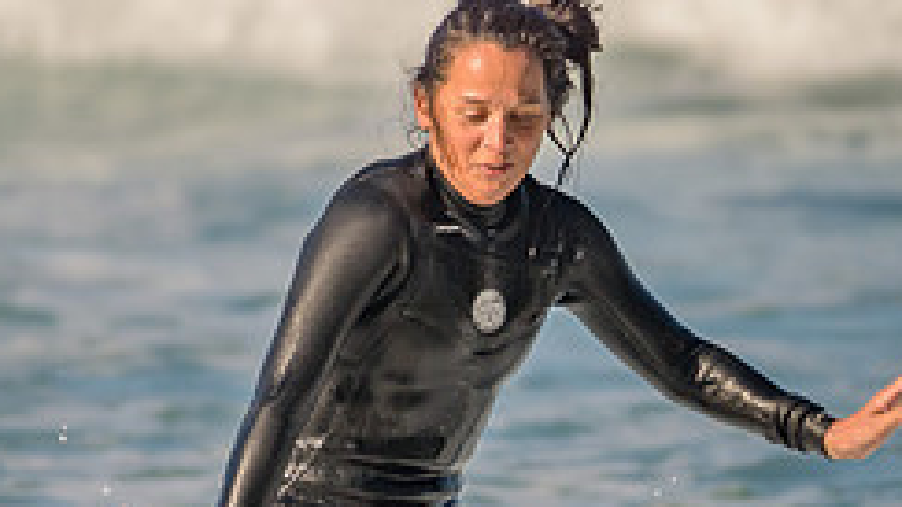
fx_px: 46045
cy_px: 409
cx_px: 569
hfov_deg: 1.1
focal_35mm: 1926
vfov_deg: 0.6
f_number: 5.6
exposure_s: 1/2000
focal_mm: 500
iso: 110
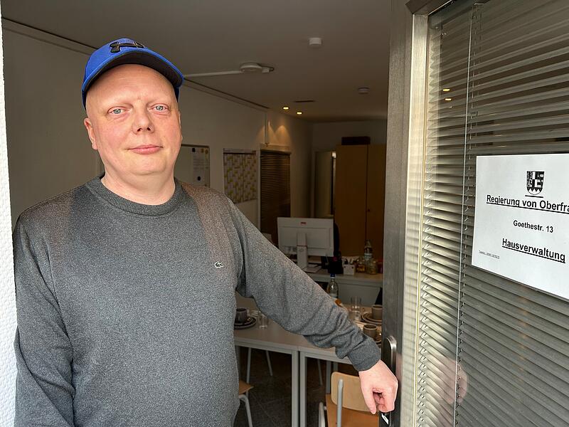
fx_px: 427
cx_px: 284
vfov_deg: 53.1
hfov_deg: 67.3
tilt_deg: -5.8
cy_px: 214
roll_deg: +0.5
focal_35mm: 26
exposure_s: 1/117
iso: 32
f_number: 1.5
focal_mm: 5.7
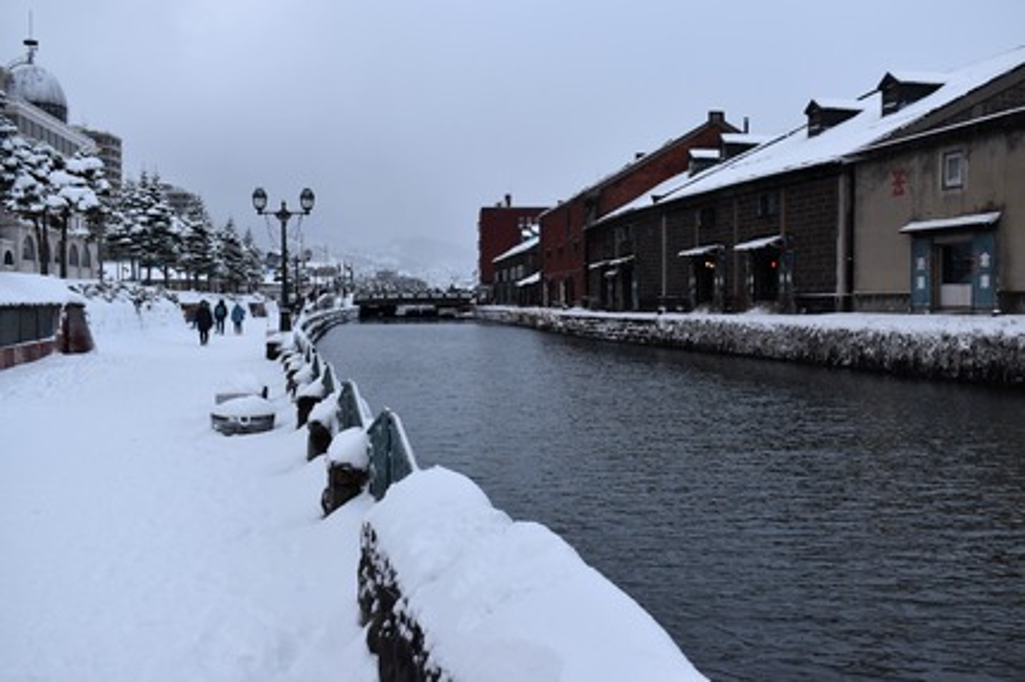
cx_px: 512
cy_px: 341
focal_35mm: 38
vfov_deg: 35.4
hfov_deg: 51.3
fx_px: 1067
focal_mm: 25
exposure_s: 1/160
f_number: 6.3
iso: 400
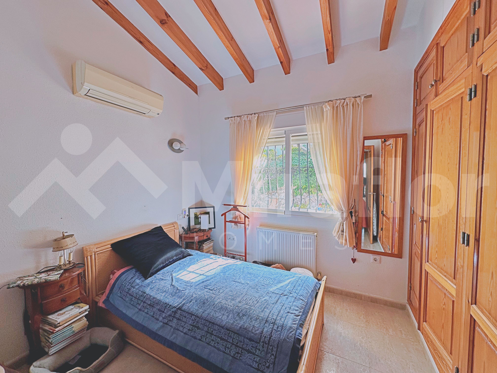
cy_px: 186
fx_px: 201
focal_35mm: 14
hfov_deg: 102.1
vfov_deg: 85.7
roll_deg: +0.4
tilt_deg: -2.6
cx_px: 248
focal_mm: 2.22
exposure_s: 1/99
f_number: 2.2
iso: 50
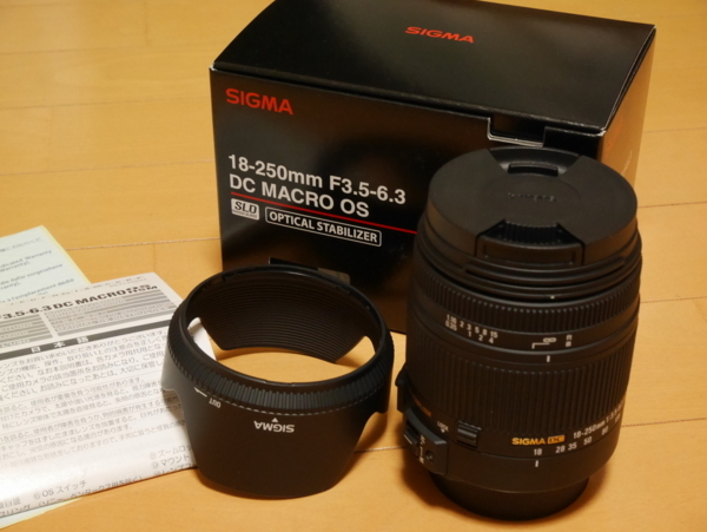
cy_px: 266
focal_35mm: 64
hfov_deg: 30.2
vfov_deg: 23.0
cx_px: 354
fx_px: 1308
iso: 3200
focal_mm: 32
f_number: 10
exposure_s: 1/15
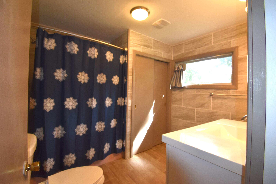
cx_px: 138
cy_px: 92
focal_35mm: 15
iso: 640
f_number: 5.6
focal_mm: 10
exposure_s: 1/125
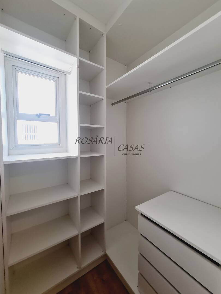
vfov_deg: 106.2
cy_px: 147
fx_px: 111
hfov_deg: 89.9
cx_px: 110
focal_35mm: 13
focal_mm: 2.2
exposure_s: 1/120
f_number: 2.2
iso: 100
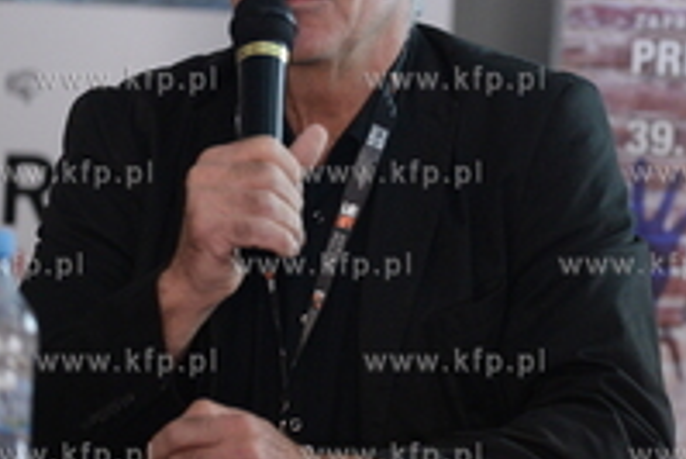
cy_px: 126
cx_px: 576
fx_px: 4214
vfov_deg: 6.2
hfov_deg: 9.3
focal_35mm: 221
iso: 3200
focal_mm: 110
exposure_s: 1/50
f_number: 2.8
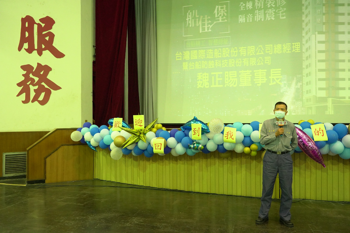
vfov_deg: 43.6
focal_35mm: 30
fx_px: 292
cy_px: 116
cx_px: 175
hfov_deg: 61.9
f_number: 6.3
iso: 8000
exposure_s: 1/80
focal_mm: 30
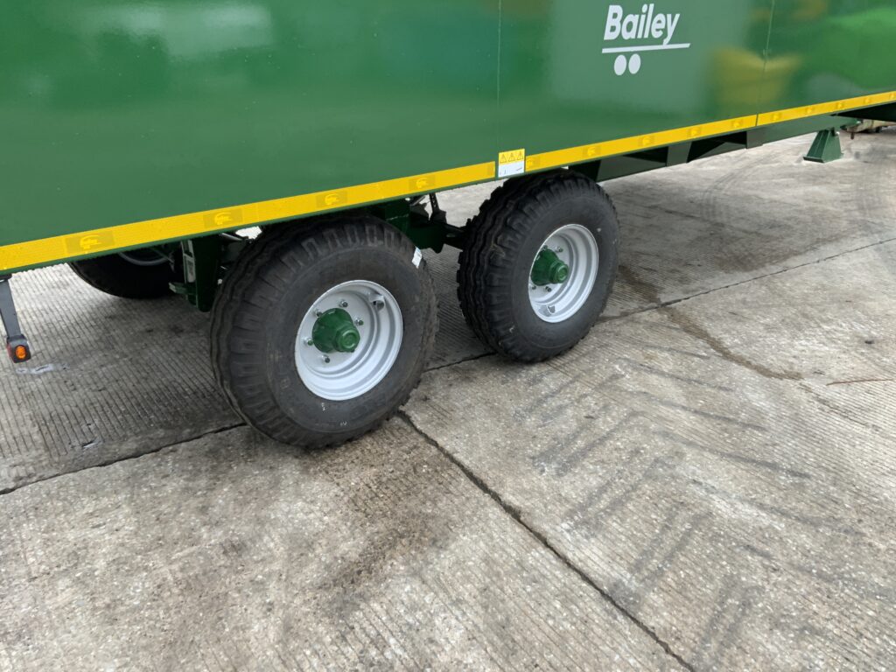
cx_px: 448
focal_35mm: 29
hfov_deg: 61.7
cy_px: 336
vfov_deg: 48.2
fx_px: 751
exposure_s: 1/122
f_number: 1.8
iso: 16
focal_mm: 3
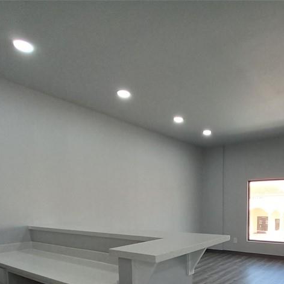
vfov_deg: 57.7
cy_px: 231
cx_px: 188
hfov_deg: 61.5
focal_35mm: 25
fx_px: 232
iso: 80
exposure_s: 1/60
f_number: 2.2
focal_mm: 1.13
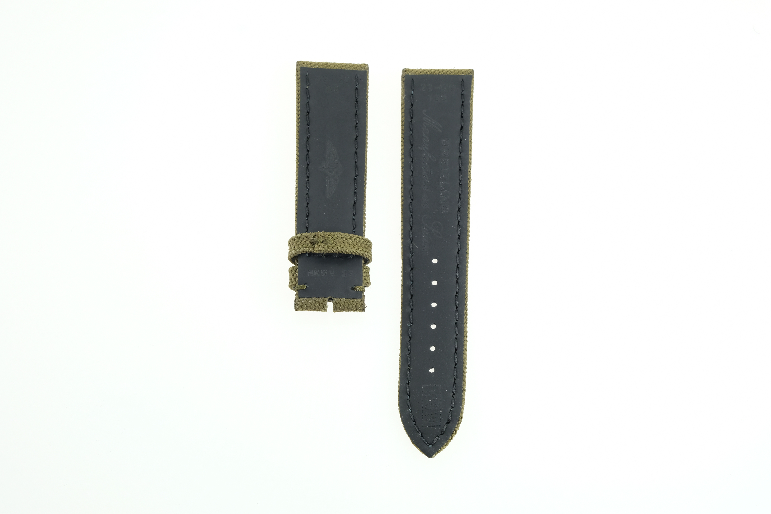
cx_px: 386
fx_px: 1456
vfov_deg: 20.0
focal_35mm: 68
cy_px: 257
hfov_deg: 29.7
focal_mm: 45.5
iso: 200
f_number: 9
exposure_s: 1/4
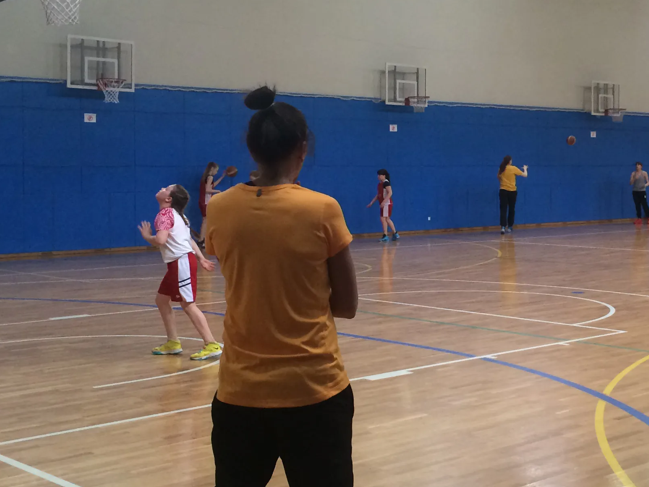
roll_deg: +0.4
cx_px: 530
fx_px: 1106
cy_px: 184
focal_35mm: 59
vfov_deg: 24.8
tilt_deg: -3.0
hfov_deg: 31.7
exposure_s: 1/30
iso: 64
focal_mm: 4.15
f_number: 2.2
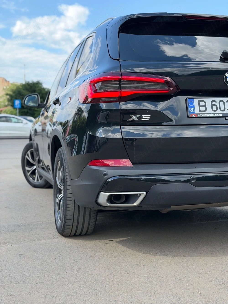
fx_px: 422
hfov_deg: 30.3
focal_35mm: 48
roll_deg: -0.1
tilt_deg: -3.6
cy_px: 152
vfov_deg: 39.7
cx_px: 114
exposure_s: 1/1242
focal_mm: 6.76
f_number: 1.78
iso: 100
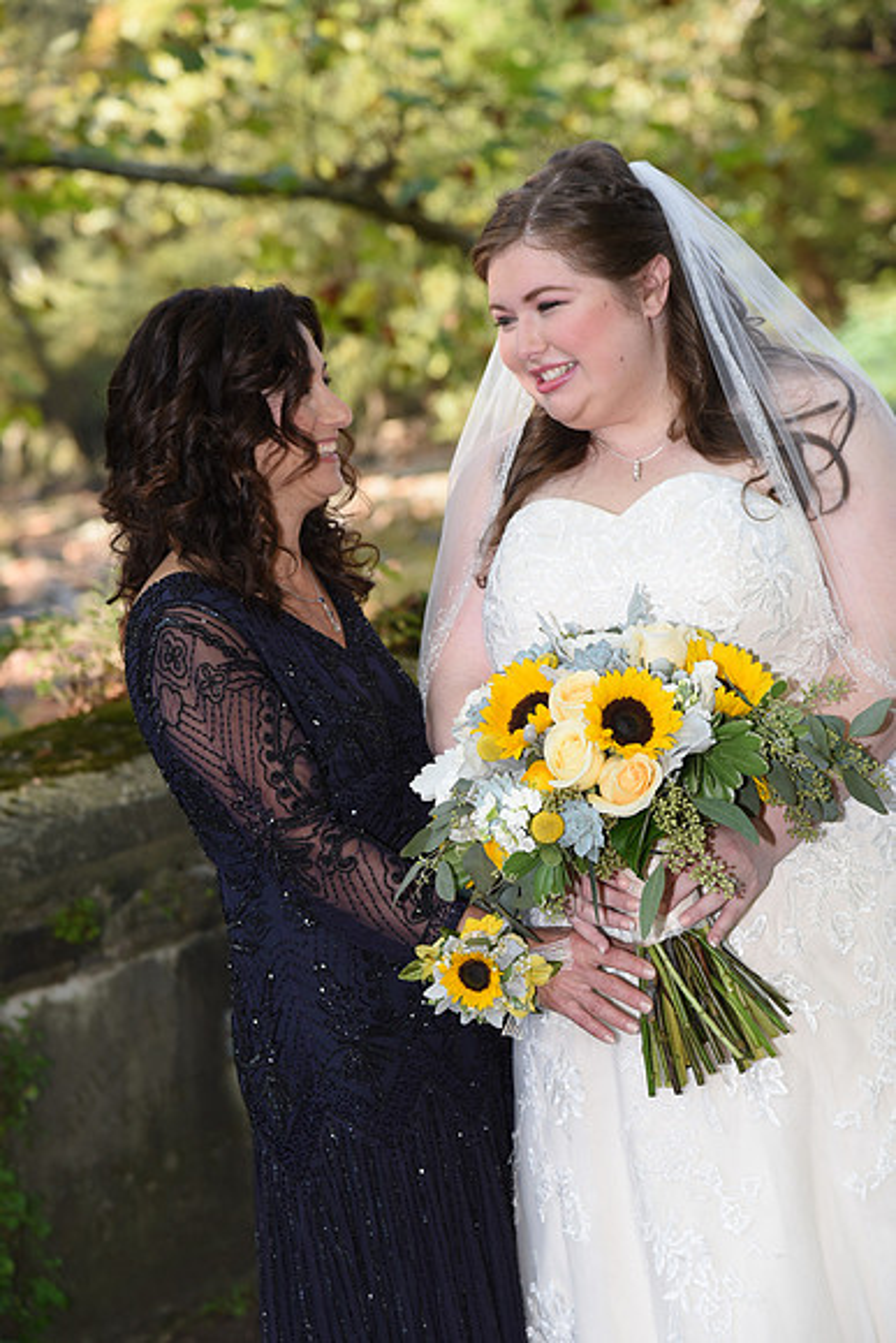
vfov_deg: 17.1
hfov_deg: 11.4
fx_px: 4477
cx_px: 448
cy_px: 672
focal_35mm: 120
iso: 640
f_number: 5.6
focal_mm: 120
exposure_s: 1/200
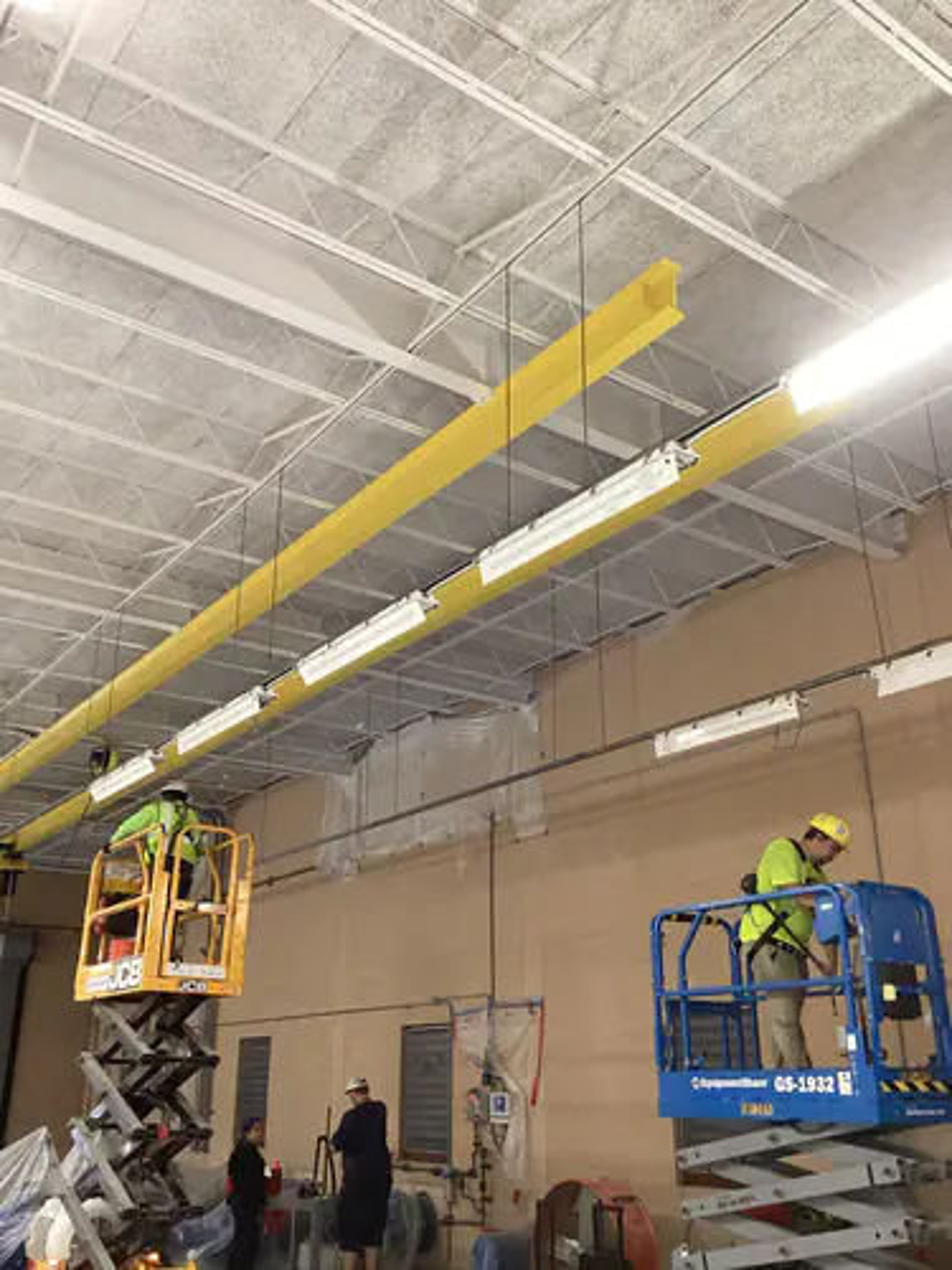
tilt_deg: +20.6
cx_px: 476
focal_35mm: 31
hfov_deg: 45.4
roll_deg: -0.7
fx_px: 1137
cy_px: 635
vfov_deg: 58.4
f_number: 2.4
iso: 160
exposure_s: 1/50
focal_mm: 3.3
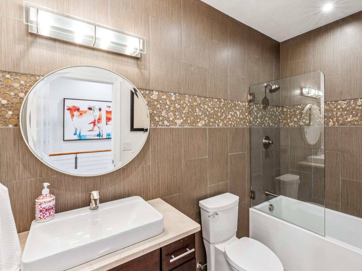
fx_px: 185
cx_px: 203
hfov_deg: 88.2
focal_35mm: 18
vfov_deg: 72.3
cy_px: 127
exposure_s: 4
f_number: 22
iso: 100
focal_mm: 14.6
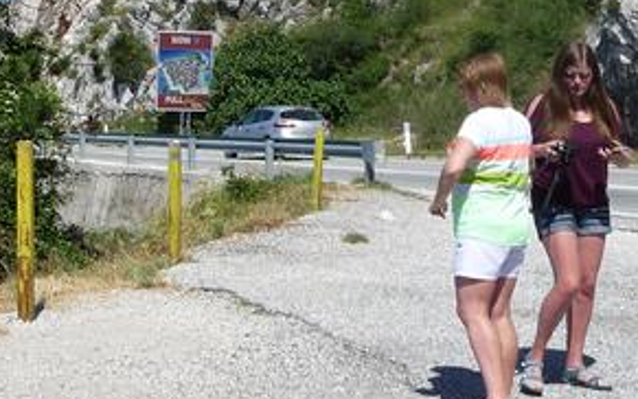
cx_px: 129
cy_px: -26
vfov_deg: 16.5
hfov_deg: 26.3
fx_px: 1339
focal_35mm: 77
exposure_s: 1/1300
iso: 100
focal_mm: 5
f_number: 3.4
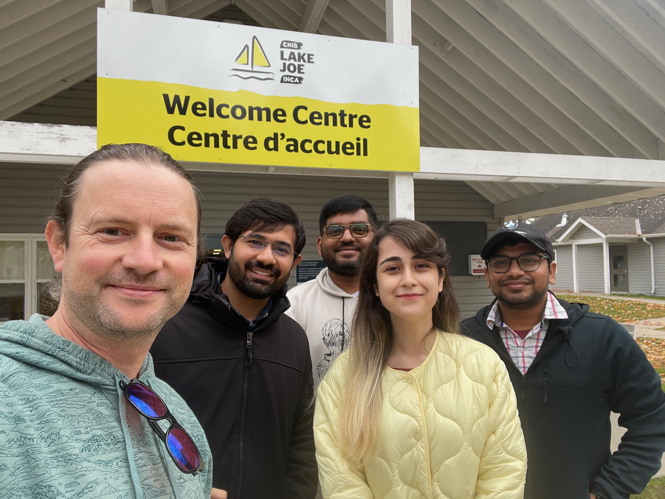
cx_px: 332
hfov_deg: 73.9
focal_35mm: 23
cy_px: 250
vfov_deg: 58.9
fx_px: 442
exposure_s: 1/121
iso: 25
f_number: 2.2
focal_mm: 2.71
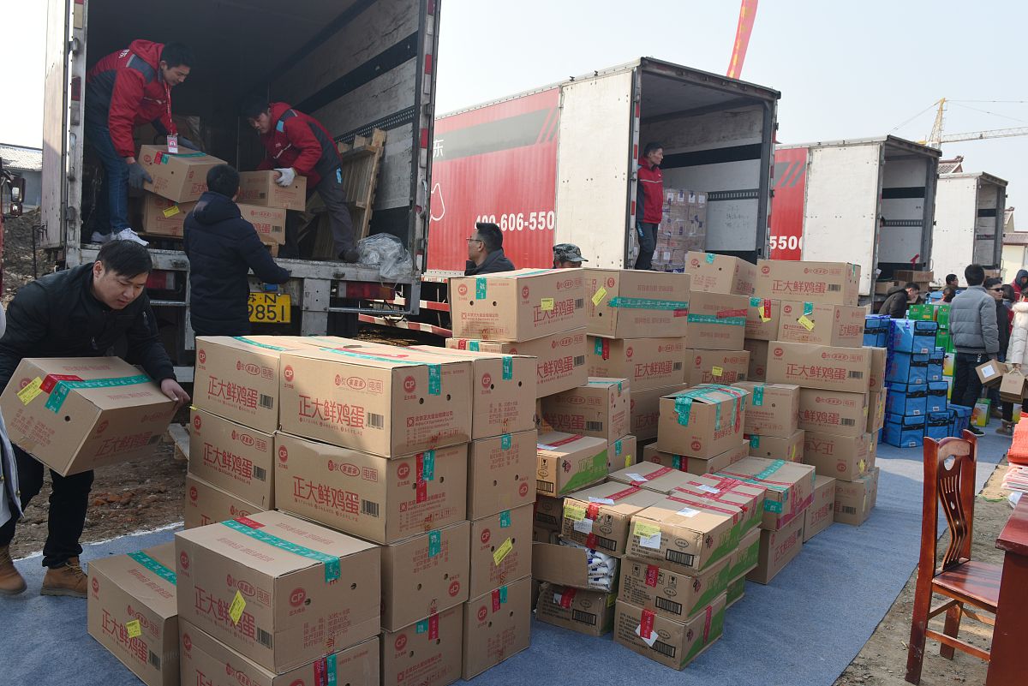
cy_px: 343
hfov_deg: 65.5
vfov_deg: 46.4
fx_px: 800
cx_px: 514
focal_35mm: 28
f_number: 8
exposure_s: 1/250
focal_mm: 28
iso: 200
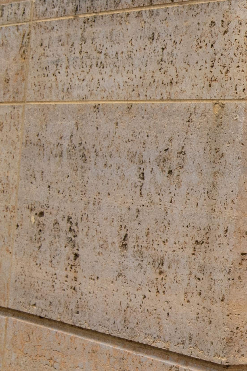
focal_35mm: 127
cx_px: 554
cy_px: 221
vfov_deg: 16.1
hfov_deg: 9.8
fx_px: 1307
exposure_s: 1/640
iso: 400
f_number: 8
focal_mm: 35
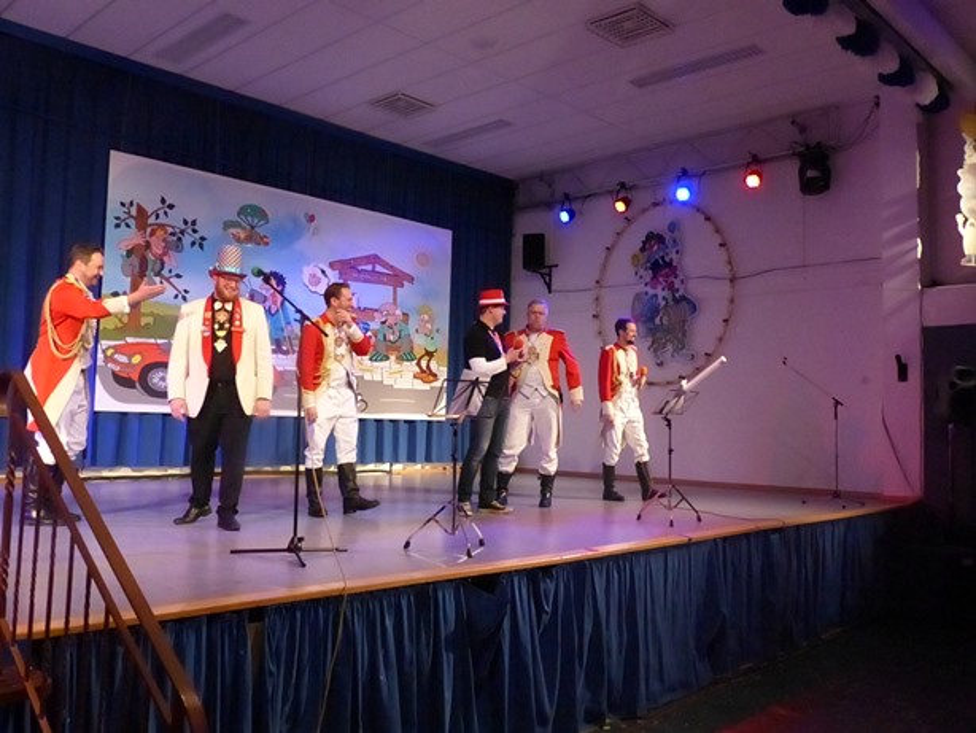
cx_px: 488
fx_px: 846
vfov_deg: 46.8
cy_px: 366
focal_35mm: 30
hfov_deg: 59.9
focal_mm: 5.5
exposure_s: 1/200
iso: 1600
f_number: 4
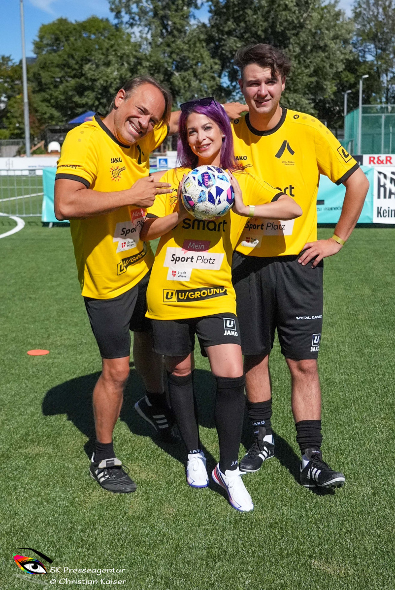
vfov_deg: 41.1
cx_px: 198
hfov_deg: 28.1
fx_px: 789
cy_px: 295
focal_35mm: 48
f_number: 4.5
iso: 5000
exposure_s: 1/80000
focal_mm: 32
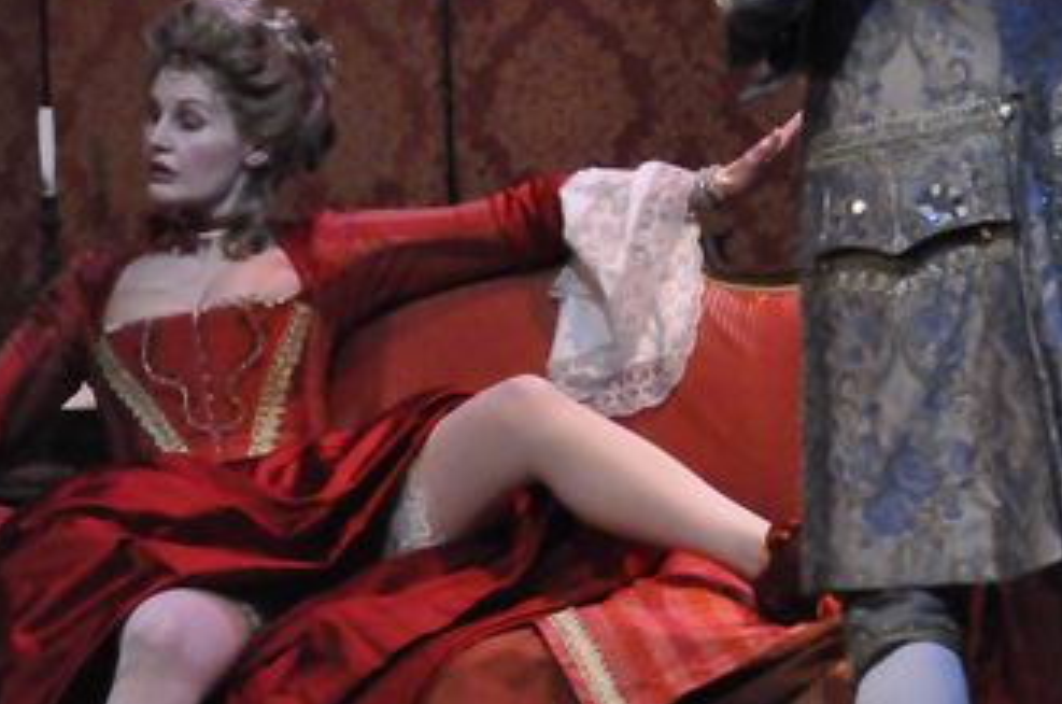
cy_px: 295
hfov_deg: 7.1
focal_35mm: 292
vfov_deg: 4.7
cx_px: 759
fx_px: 8597
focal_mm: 80
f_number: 5.3
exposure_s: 1/100
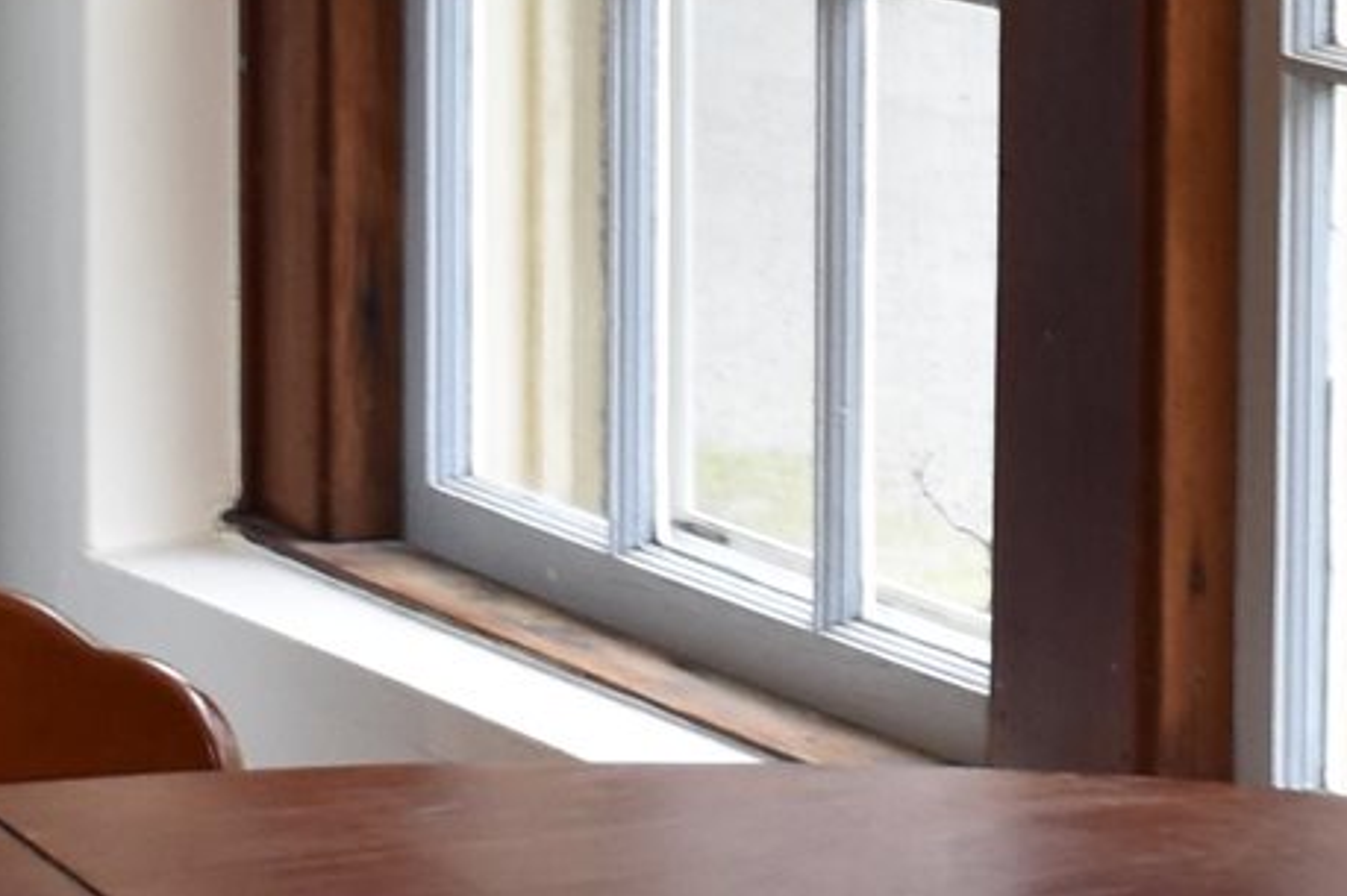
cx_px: 1018
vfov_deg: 5.9
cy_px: -229
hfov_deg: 8.9
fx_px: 8653
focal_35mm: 231
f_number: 4
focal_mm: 23
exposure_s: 1/60
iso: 400
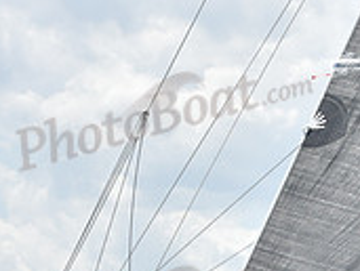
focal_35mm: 244
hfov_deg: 8.0
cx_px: 423
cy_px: 390
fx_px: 2543
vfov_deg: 6.1
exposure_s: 1/1250
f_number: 6.3
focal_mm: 75
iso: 250
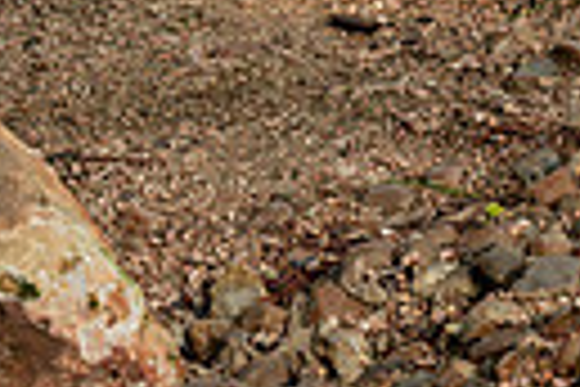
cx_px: 171
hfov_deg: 16.2
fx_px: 2030
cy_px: -558
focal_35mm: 126
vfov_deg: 9.6
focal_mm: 36
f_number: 7.1
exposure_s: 1/250
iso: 100
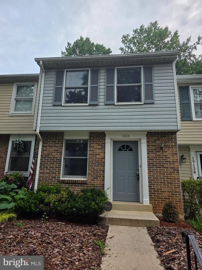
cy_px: 135
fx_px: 179
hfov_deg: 58.9
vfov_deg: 73.9
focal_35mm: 23
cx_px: 101
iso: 80
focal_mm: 6.3
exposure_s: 1/4889
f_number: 1.7
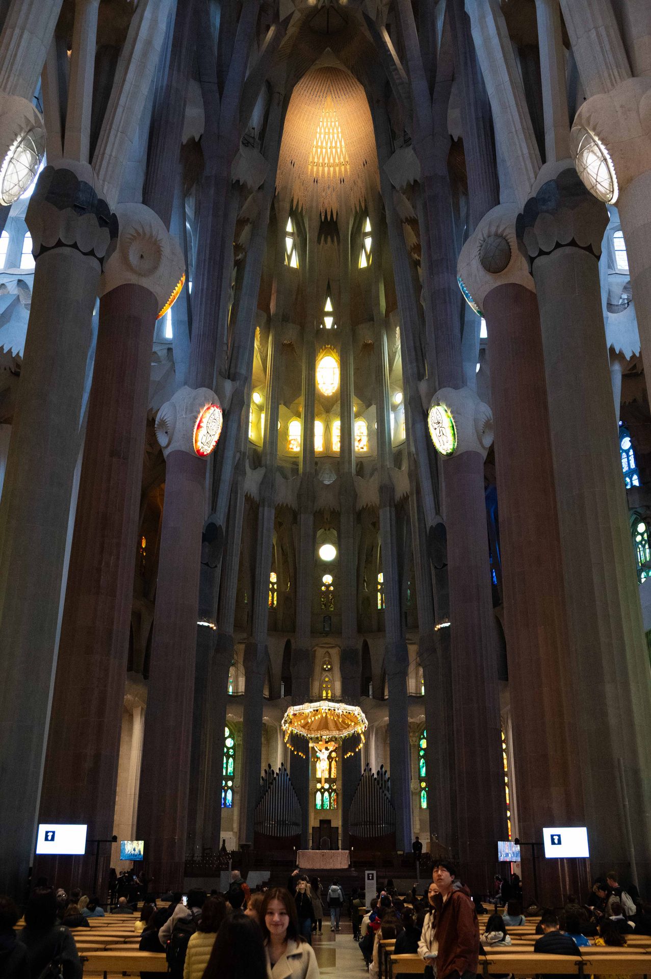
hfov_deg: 38.8
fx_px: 924
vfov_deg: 55.8
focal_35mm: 34
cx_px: 326
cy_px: 490
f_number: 4.8
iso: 8000
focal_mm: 34
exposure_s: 1/125
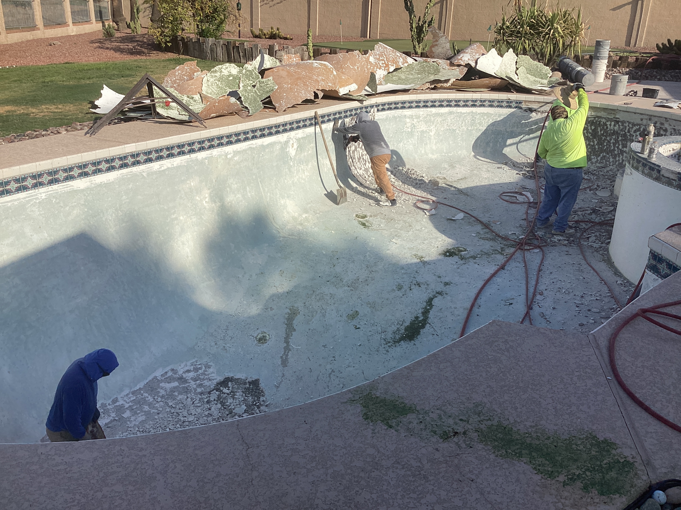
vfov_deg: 45.4
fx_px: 610
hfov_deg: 58.4
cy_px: 255
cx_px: 340
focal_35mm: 31
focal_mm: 3.3
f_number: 2.4
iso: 25
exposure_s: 1/1942
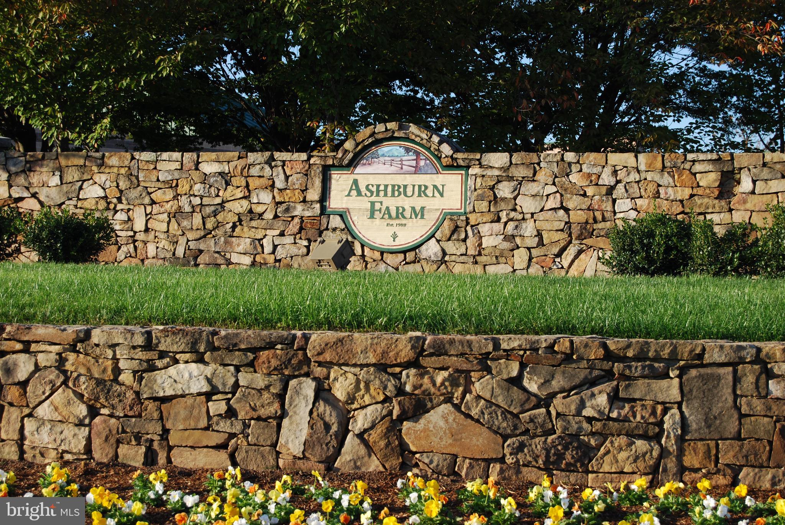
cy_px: 262
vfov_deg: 16.6
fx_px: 1801
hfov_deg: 24.6
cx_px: 392
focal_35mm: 82
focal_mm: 55
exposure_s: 1/125
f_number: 6.3
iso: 100
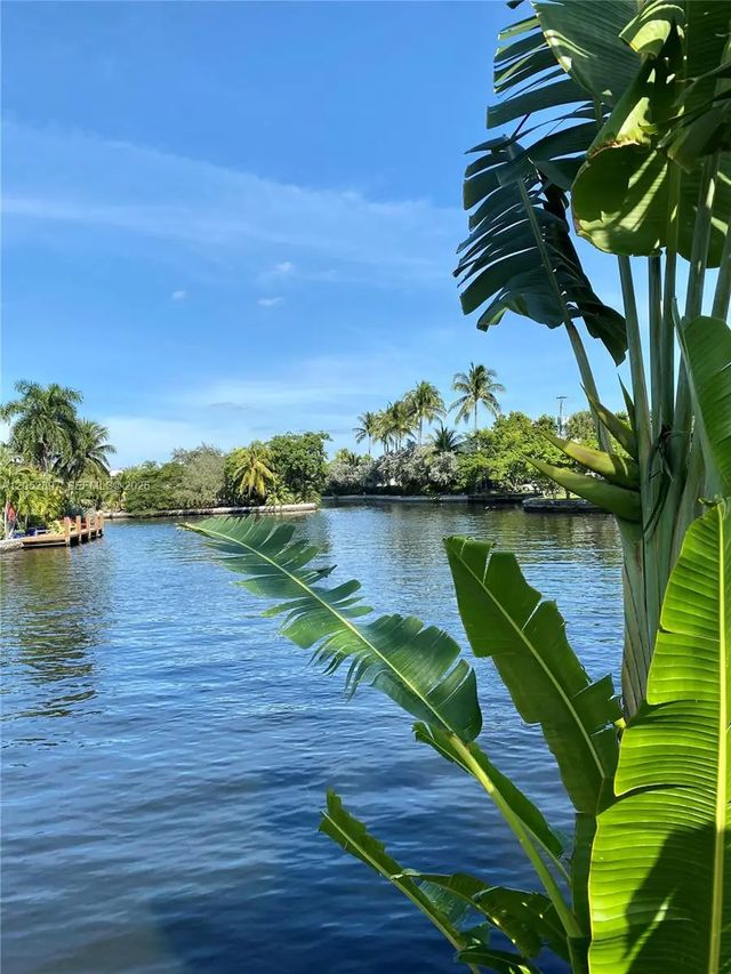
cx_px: 366
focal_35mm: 26
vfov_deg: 67.3
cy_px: 487
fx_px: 732
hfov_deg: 53.1
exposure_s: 1/2463
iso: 32
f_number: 1.8
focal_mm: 4.25
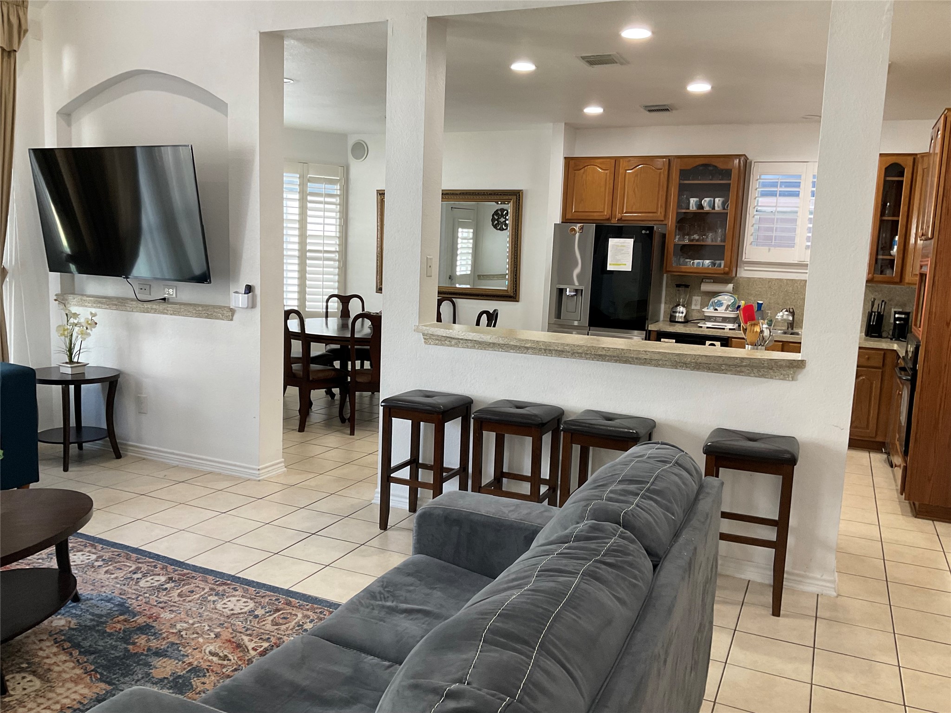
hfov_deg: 61.7
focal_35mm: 29
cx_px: 476
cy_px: 356
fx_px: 797
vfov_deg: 48.2
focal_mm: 3
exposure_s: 1/60
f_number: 1.8
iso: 64
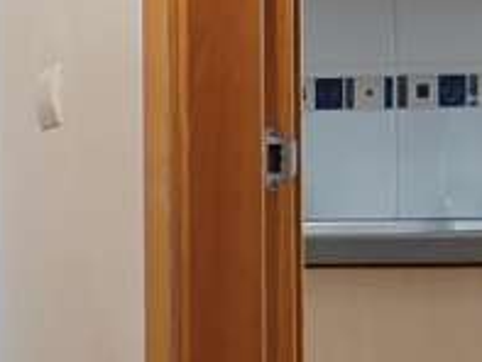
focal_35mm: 99
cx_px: -509
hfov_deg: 15.4
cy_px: 295
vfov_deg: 14.9
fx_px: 1379
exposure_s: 1/33
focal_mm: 2.16
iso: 800
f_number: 2.2
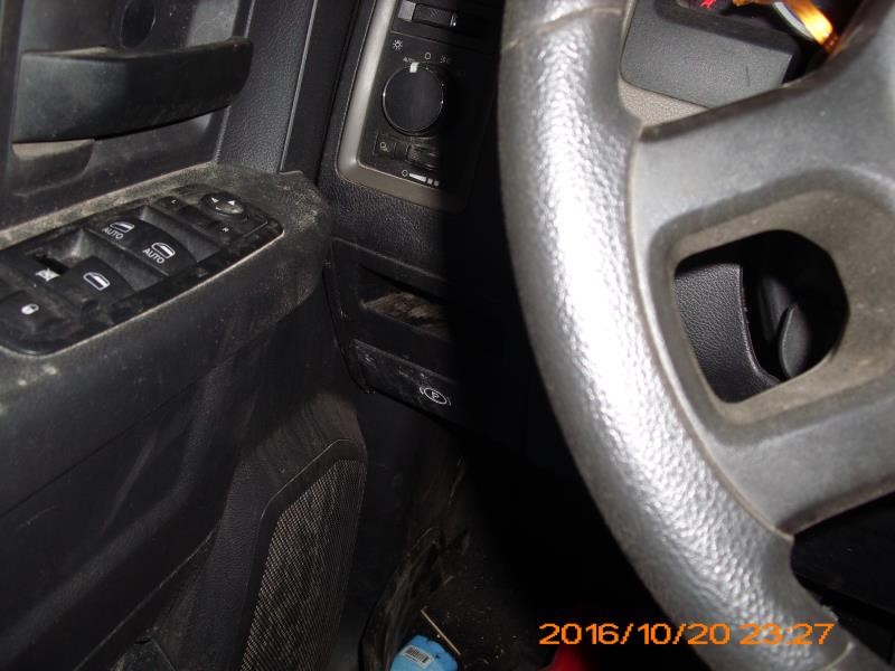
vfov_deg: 39.7
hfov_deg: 51.4
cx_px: 448
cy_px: 336
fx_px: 931
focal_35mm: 36
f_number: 3.1
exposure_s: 1/60
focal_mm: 6.3
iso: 100
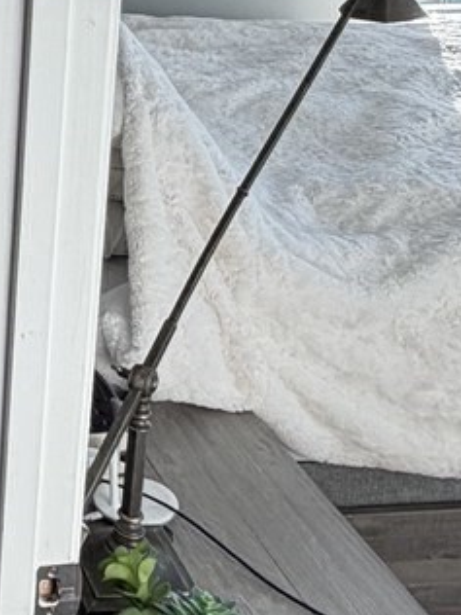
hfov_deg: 19.1
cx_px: -216
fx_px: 1207
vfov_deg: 27.0
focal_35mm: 68
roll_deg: -0.2
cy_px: 6
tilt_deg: -12.9
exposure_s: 1/120
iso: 80
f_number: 2.2
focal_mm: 2.22
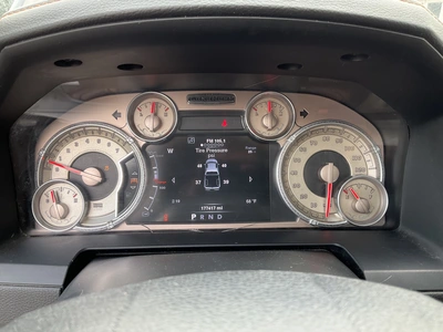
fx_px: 371
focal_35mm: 29
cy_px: 166
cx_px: 222
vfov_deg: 48.2
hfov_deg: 61.7
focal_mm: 3
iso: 50
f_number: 1.8
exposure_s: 1/122
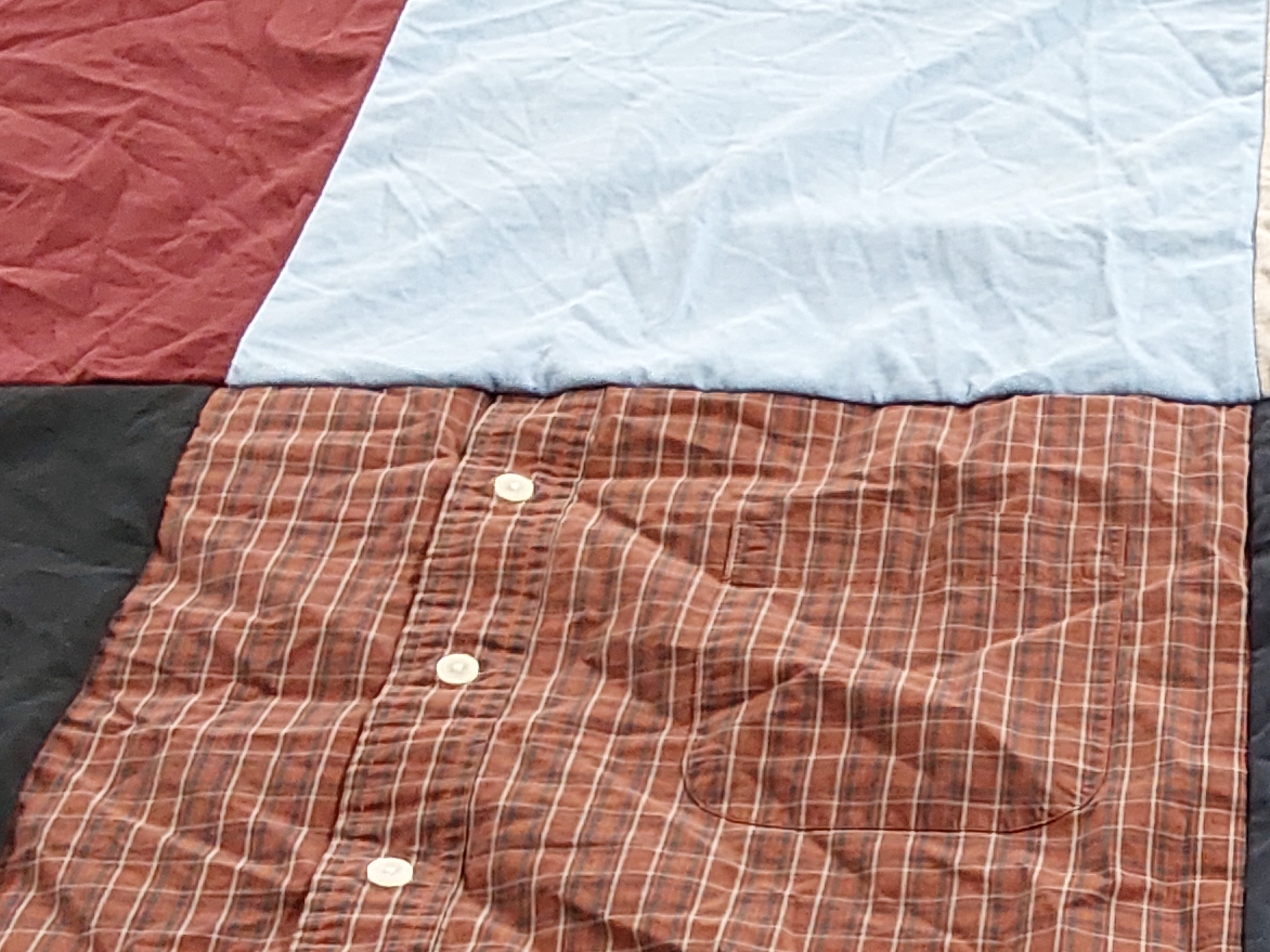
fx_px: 2862
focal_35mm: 78
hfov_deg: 23.9
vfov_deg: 18.5
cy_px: 894
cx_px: 1271
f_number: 1.9
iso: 250
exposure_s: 1/60
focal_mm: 2.91
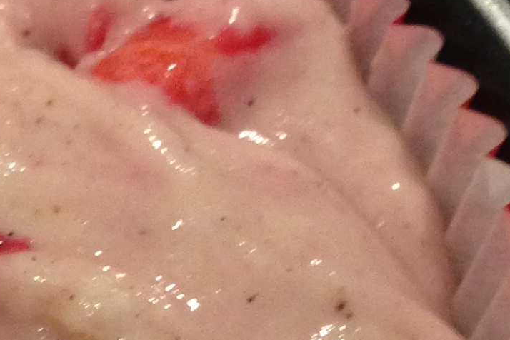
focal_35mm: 157
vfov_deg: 8.5
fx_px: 2224
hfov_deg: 13.0
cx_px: 86
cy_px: -226
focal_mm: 4.12
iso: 200
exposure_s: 1/20
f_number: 2.4
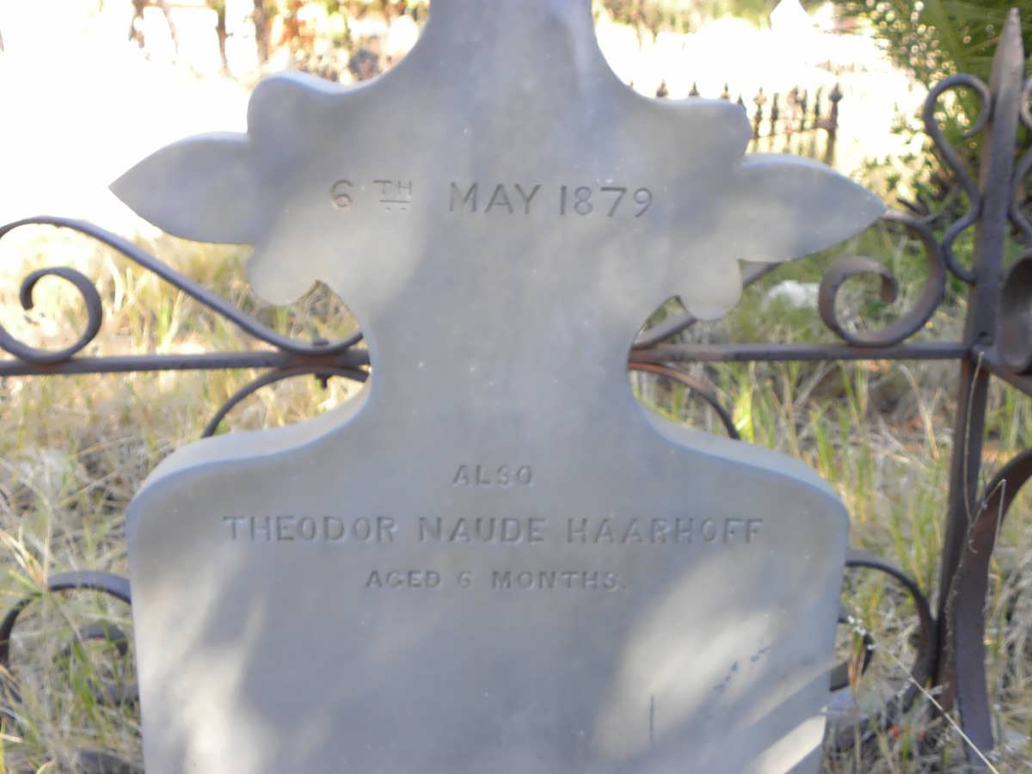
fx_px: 1222
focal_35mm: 41
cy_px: 387
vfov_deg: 35.1
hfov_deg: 45.8
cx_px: 516
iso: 112
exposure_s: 1/66.1
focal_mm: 7.3
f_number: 3.2
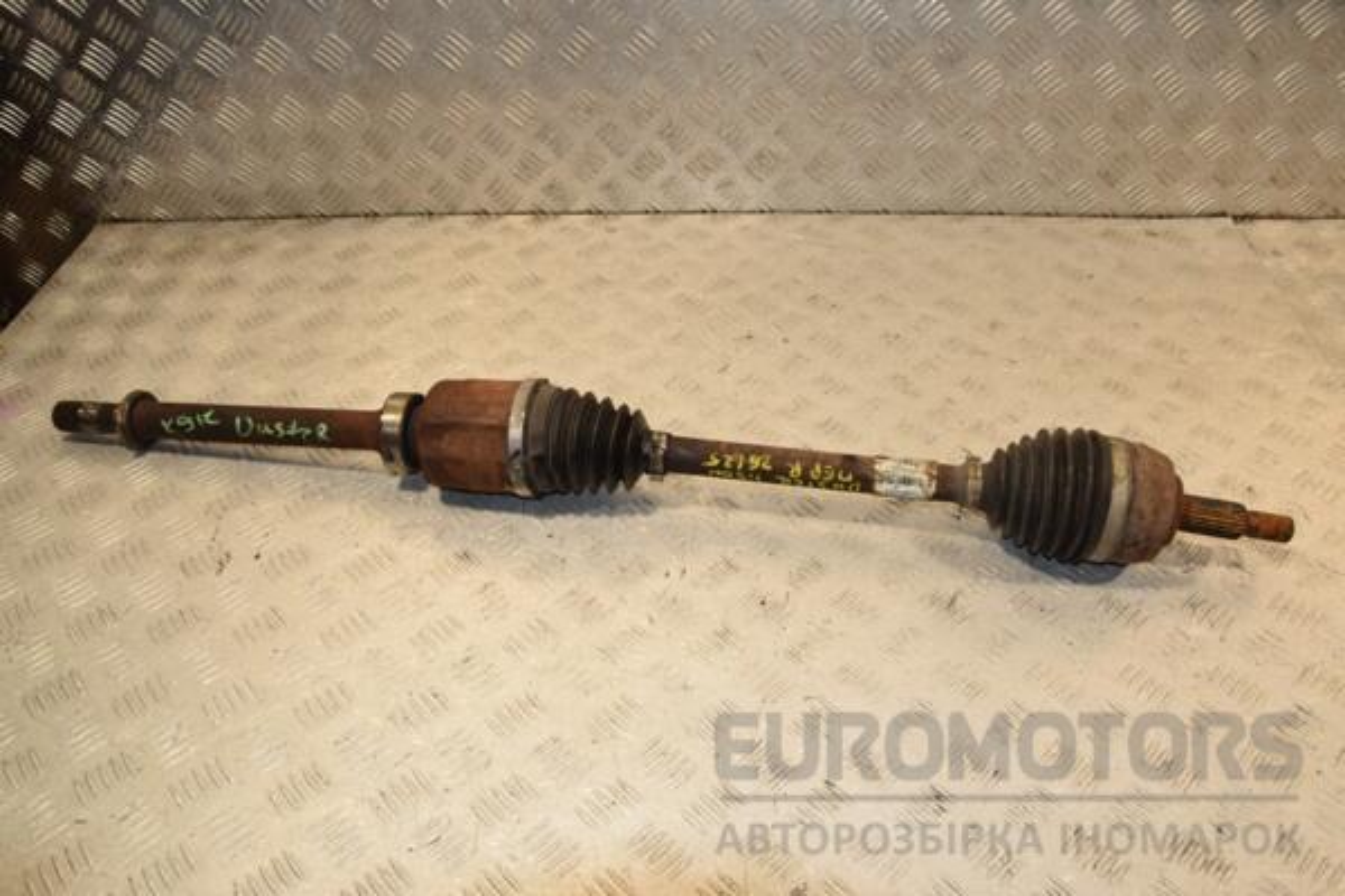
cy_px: 448
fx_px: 1009
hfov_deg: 67.4
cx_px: 672
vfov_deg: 47.9
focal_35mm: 27
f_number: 10
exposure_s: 1/200
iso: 800
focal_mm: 18
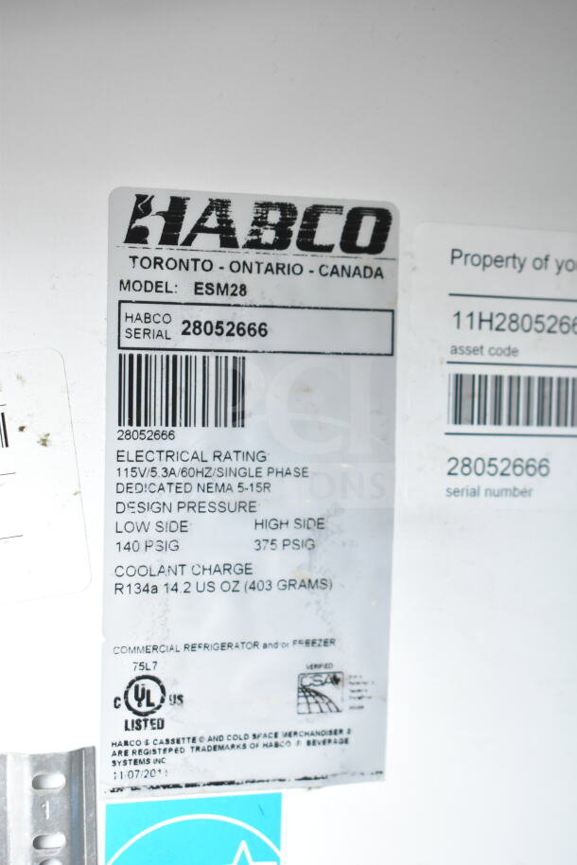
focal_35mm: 57
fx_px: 1369
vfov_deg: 35.0
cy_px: 432
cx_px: 288
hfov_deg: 23.8
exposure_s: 1/100
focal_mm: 38
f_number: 5
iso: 1600
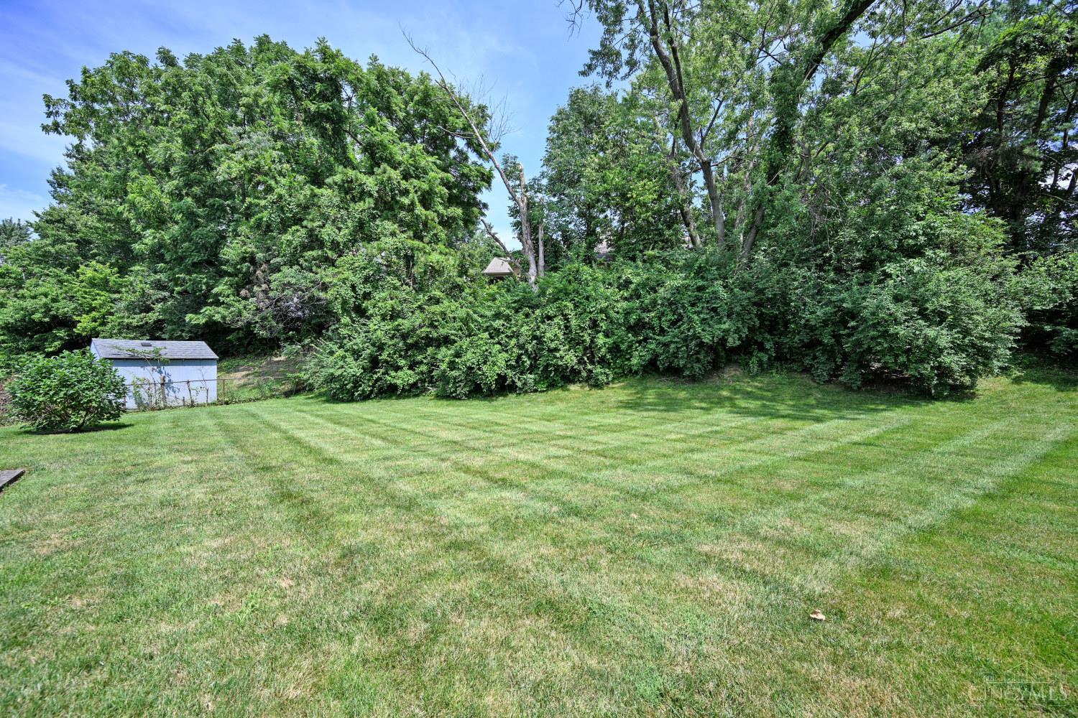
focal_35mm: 14
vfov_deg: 81.2
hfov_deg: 104.3
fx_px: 419
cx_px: 539
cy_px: 359
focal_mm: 14
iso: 100
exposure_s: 1/250
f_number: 5.6
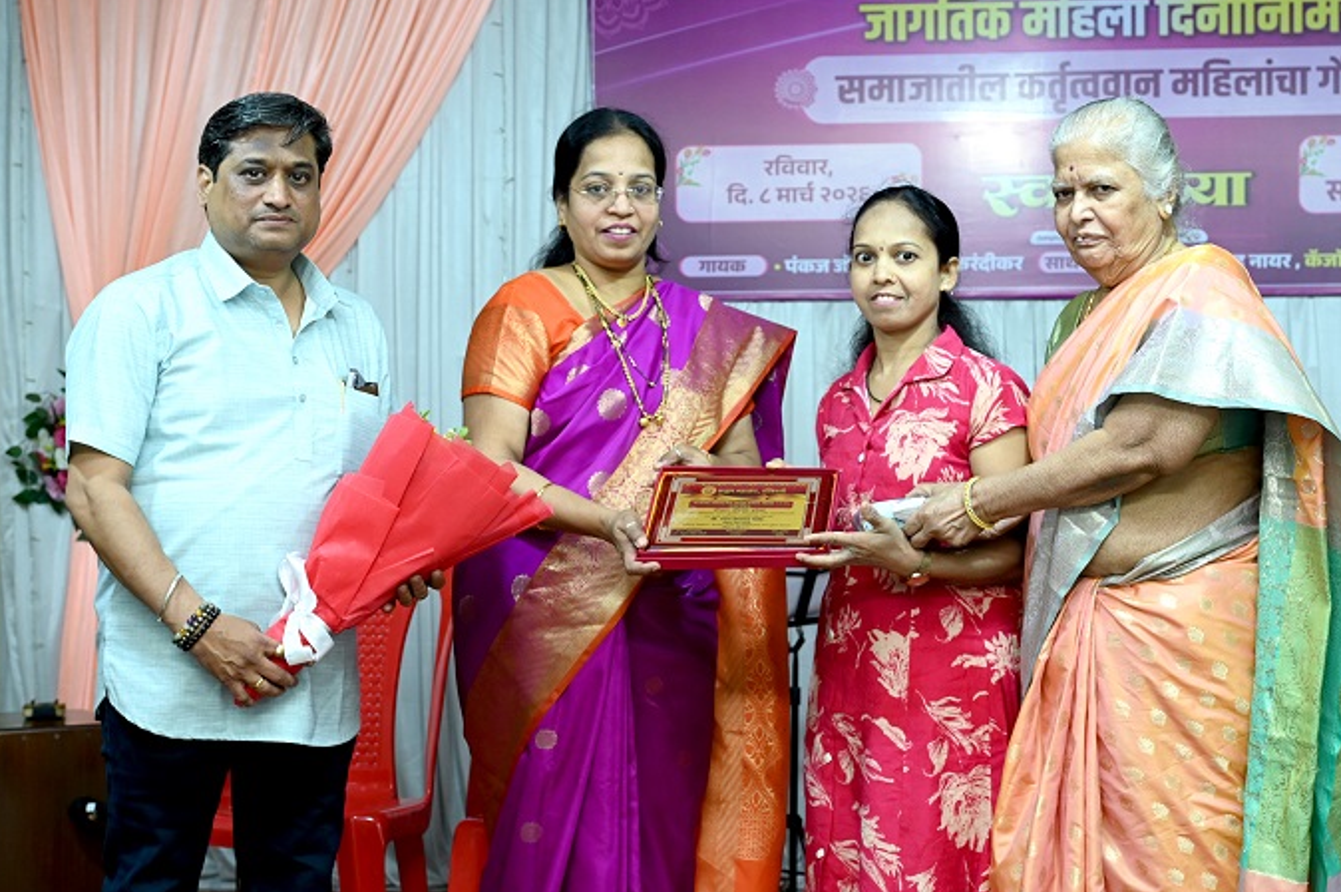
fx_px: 2121
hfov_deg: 35.1
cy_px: 466
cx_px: 738
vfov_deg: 23.7
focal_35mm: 57
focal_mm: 48
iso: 1600
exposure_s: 1/160
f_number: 5
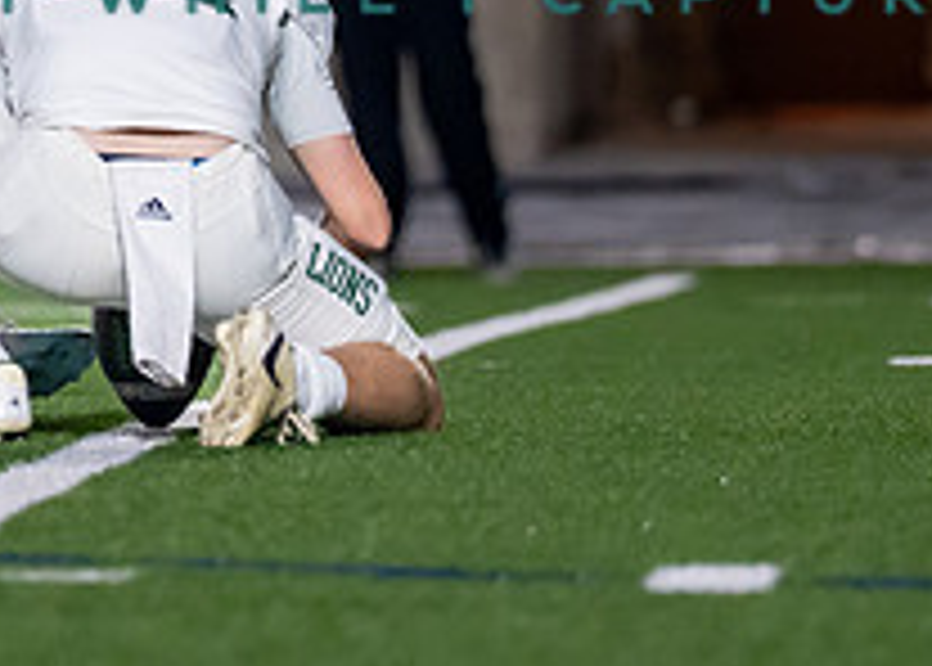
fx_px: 20812
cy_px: -207
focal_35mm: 786
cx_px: -186
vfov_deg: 1.8
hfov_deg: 2.6
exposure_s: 1/1250
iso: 3200
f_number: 2.8
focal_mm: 200
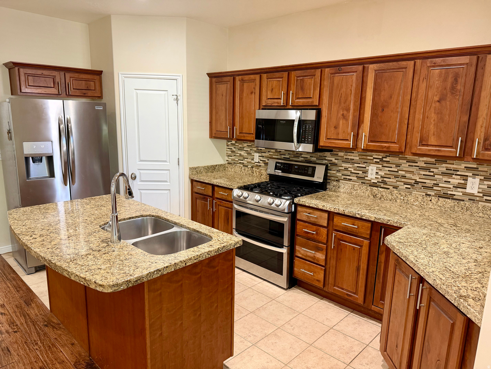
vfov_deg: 56.8
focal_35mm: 24
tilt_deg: -11.4
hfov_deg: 71.6
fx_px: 340
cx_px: 246
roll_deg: -1.8
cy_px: 184
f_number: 1.78
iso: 250
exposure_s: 1/60
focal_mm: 6.76
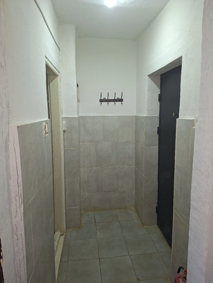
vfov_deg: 73.9
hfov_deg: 58.9
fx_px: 189
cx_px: 106
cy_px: 142
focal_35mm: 23
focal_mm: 5.54
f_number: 1.8
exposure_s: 1/100
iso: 320
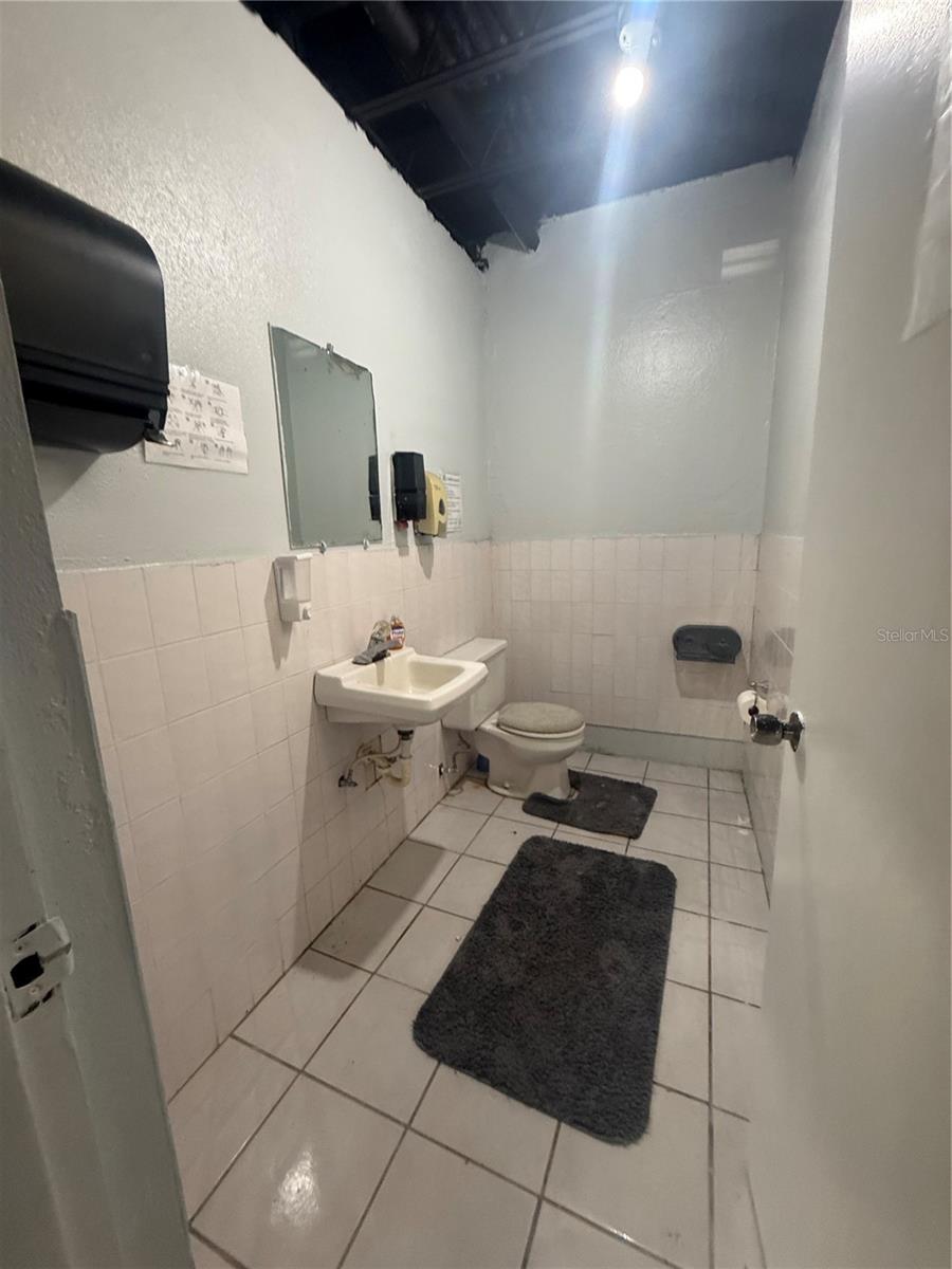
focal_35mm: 14
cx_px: 476
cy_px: 634
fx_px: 513
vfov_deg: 102.1
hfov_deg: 85.7
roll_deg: -0.4
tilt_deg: -12.7
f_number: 2.2
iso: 250
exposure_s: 1/60
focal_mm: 2.22
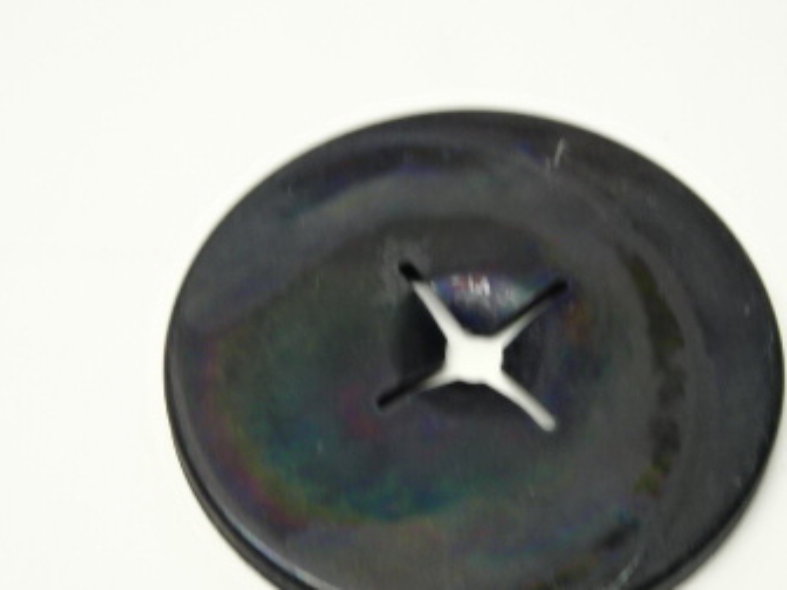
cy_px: 377
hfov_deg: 32.6
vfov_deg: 24.7
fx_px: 1341
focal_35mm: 59
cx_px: 454
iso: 160
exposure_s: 1/40
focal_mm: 5.26
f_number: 4
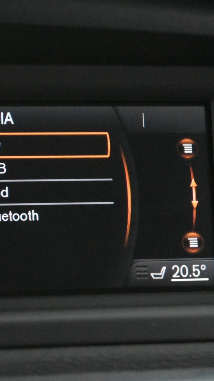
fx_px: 1200
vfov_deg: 18.0
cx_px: 61
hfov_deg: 10.2
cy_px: 192
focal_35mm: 119
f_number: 6.3
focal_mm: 50
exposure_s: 1/80
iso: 11400
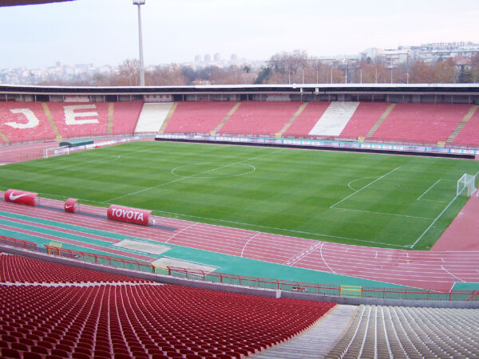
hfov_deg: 49.0
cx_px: 240
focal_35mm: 38
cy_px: 180
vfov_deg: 37.7
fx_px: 526
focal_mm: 6.3
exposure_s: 1/25
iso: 140
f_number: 2.8
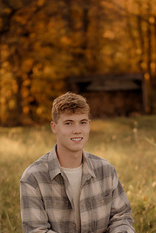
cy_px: 192
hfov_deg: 10.9
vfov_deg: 16.1
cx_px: 94
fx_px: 818
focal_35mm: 126
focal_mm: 50
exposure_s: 1/1000
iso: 250
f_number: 1.8
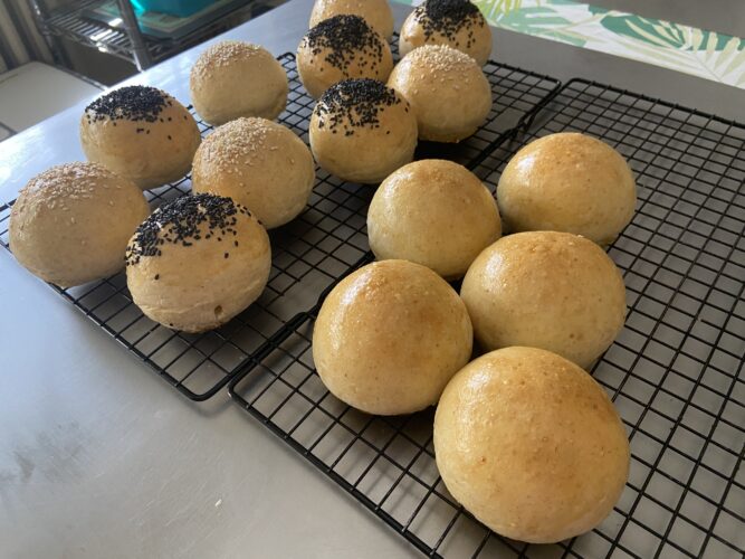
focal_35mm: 26
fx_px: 559
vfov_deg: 53.0
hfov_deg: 67.3
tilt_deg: -47.2
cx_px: 372
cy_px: 280
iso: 250
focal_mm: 4.25
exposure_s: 1/60
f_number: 1.8
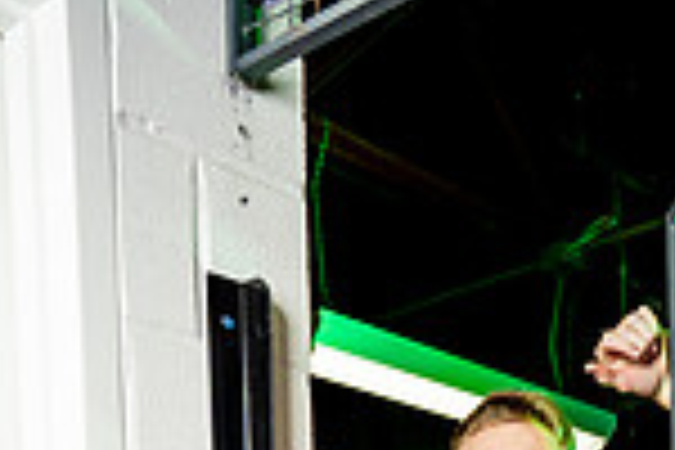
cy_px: 968
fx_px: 1350
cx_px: 558
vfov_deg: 14.7
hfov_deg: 27.4
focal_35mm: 72
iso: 200
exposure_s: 1/200
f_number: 5
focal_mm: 24
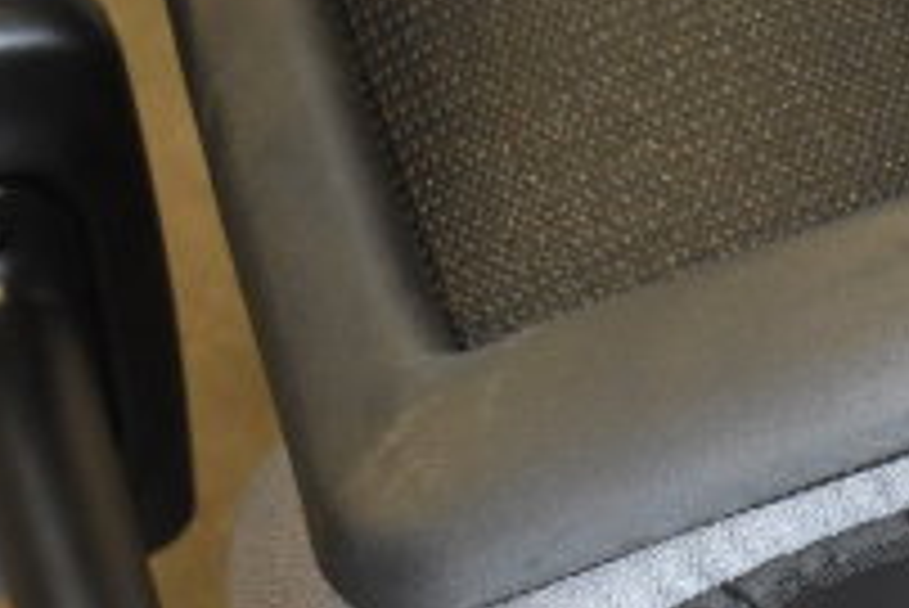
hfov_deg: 10.5
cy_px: 772
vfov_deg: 7.2
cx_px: 1318
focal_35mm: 190
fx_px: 4801
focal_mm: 42
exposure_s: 1/60
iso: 3200
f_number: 5
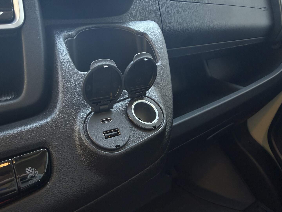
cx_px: 141
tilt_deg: -30.1
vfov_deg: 56.8
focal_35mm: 24
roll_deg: +0.5
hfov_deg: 71.6
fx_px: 196
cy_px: 106
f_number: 2.2
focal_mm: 2.22
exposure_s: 1/99
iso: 250
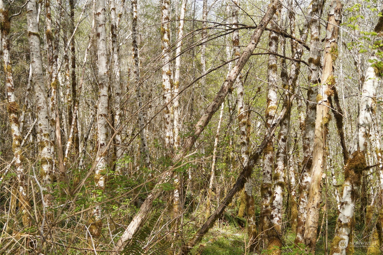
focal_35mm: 45
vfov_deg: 29.8
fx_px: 478
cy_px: 128
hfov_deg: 43.6
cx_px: 192
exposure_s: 1/160
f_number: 6.3
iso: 100
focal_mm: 30
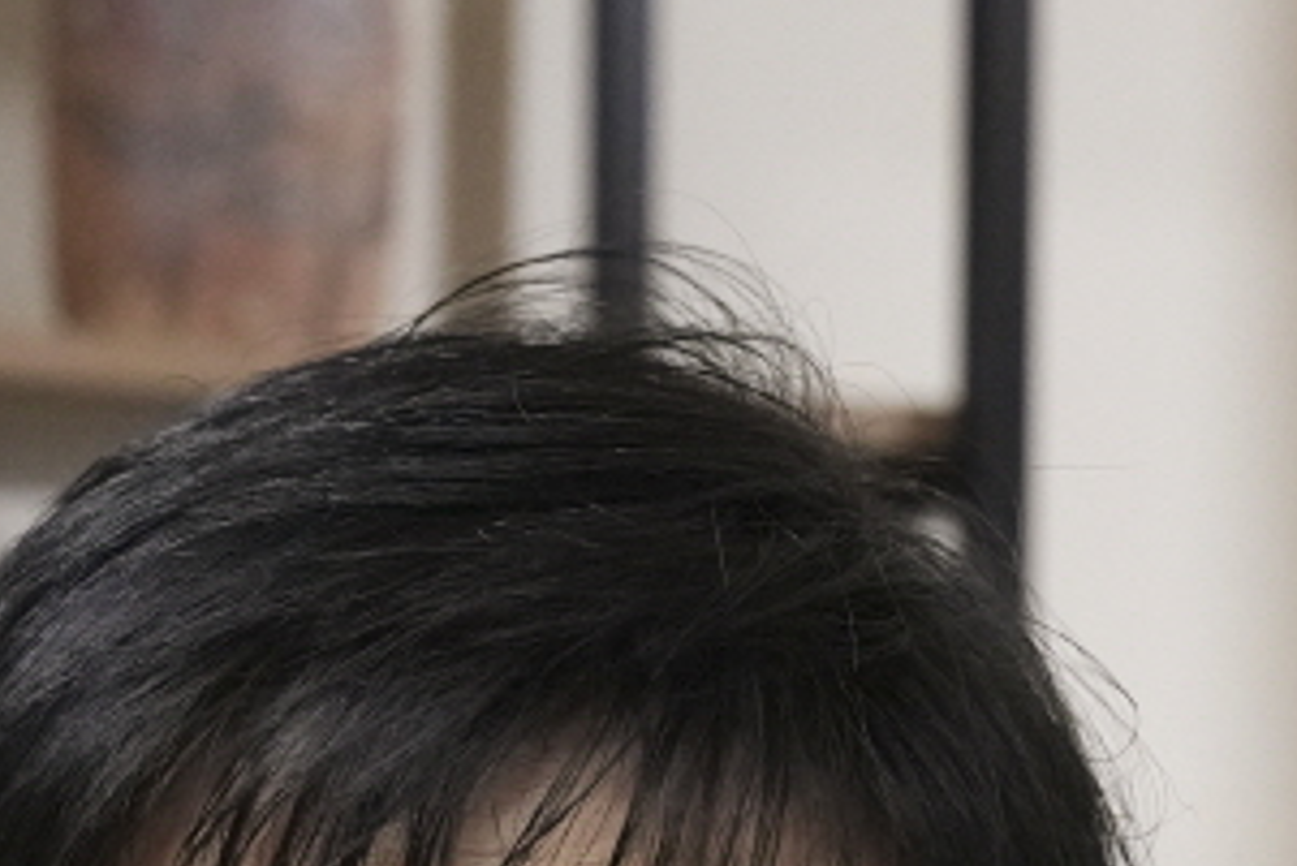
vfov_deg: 5.8
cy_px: 2094
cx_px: 526
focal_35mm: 227
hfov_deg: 9.1
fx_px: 8182
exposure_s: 1/160
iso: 3200
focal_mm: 38
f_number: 4
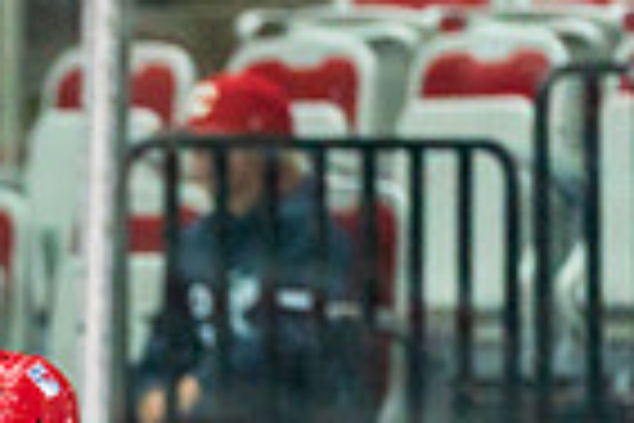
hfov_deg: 2.9
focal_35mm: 705
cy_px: 826
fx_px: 12415
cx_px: -202
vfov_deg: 1.9
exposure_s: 1/1000
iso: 3200
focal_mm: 171
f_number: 2.8
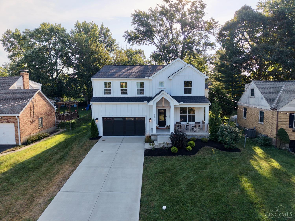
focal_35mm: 24
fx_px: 205
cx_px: 148
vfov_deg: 56.8
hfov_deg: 71.6
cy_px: 110
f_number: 1.8
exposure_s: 1/80
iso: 100
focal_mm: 8.67
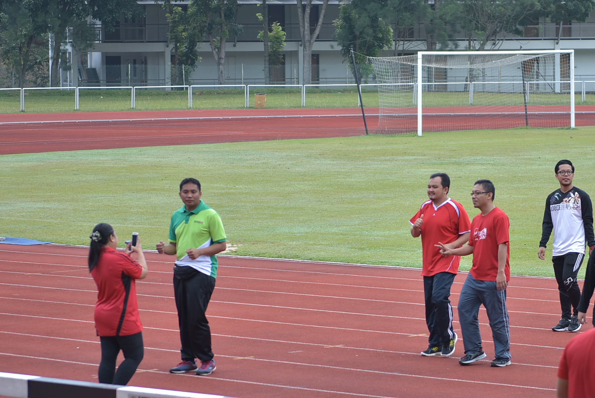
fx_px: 2597
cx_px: 395
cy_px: 256
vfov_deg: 8.8
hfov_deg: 13.1
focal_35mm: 157
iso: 100
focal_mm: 70
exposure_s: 1/200
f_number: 2.8
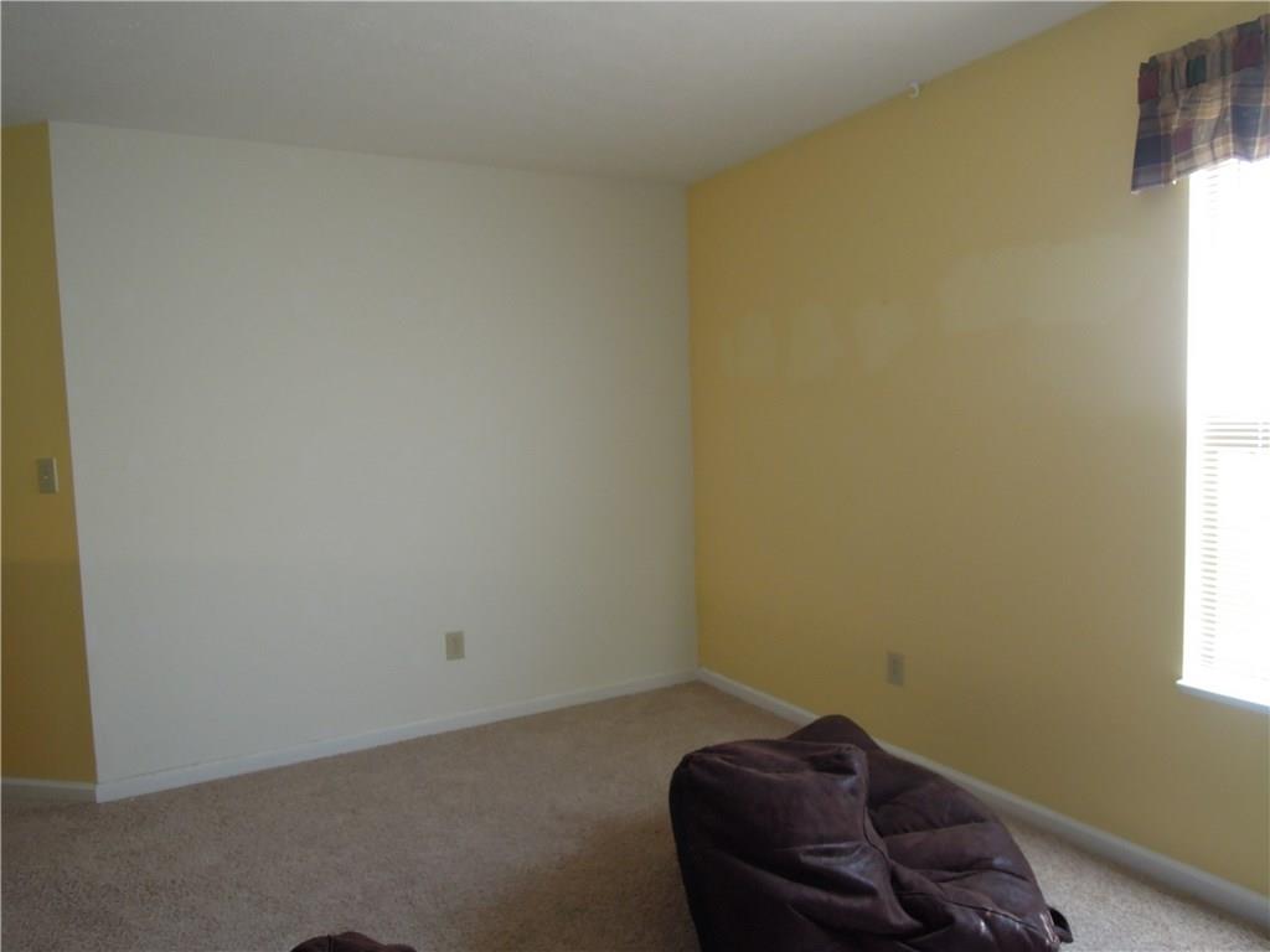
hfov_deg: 71.6
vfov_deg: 56.8
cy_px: 476
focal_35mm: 24
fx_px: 881
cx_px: 635
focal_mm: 4.3
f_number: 2.8
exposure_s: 1/30
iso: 200
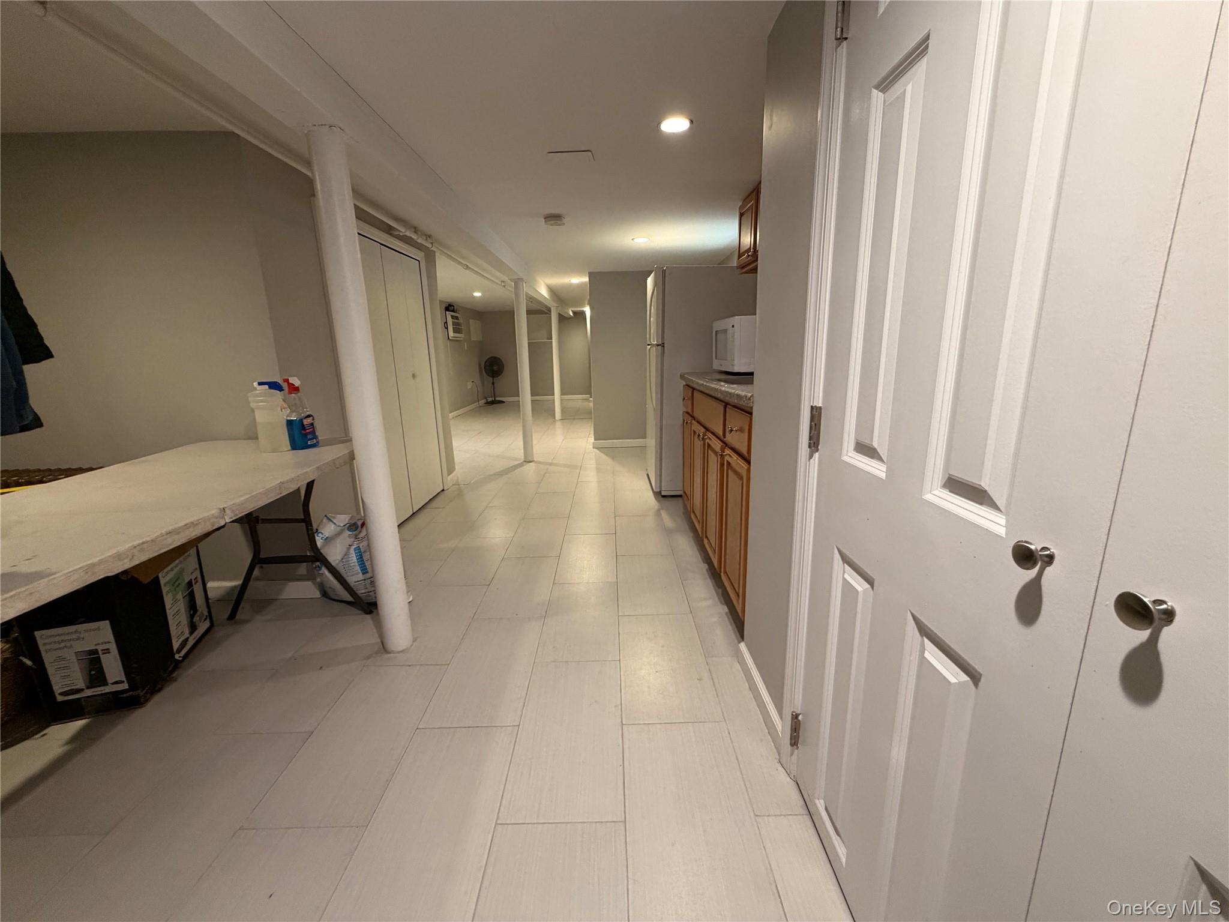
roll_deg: +1.6
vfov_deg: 85.7
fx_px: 497
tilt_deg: -13.0
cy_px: 461
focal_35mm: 14
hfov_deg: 102.1
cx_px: 614
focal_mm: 2.22
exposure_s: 1/60
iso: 250
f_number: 2.2
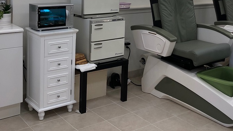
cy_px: 2
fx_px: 328
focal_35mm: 53
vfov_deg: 21.9
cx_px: 152
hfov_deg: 38.8
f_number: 1.8
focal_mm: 4
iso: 25
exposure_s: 1/40
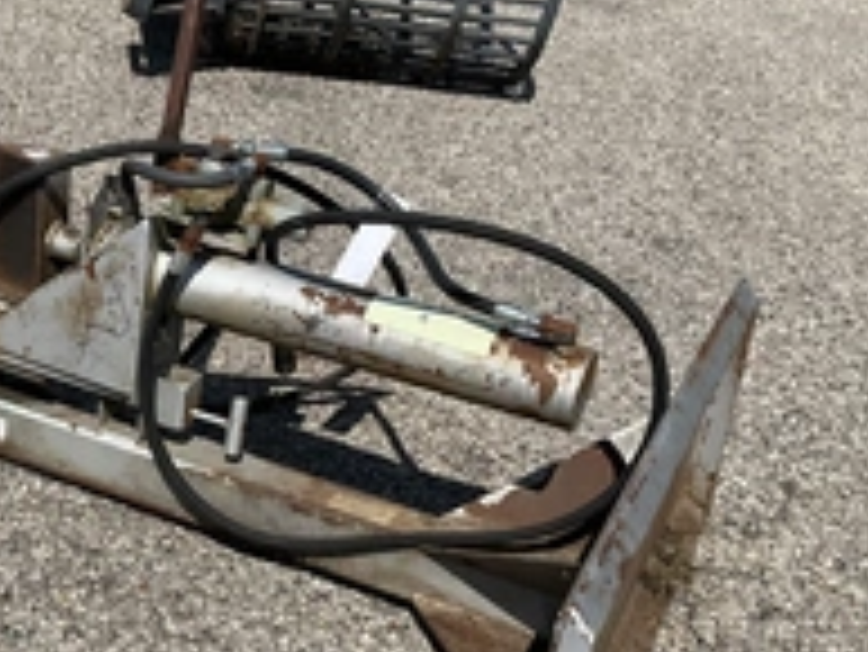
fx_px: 1505
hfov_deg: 31.5
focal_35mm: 60
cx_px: 193
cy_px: 441
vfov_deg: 24.3
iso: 25
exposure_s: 1/3125
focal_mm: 3
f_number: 1.8
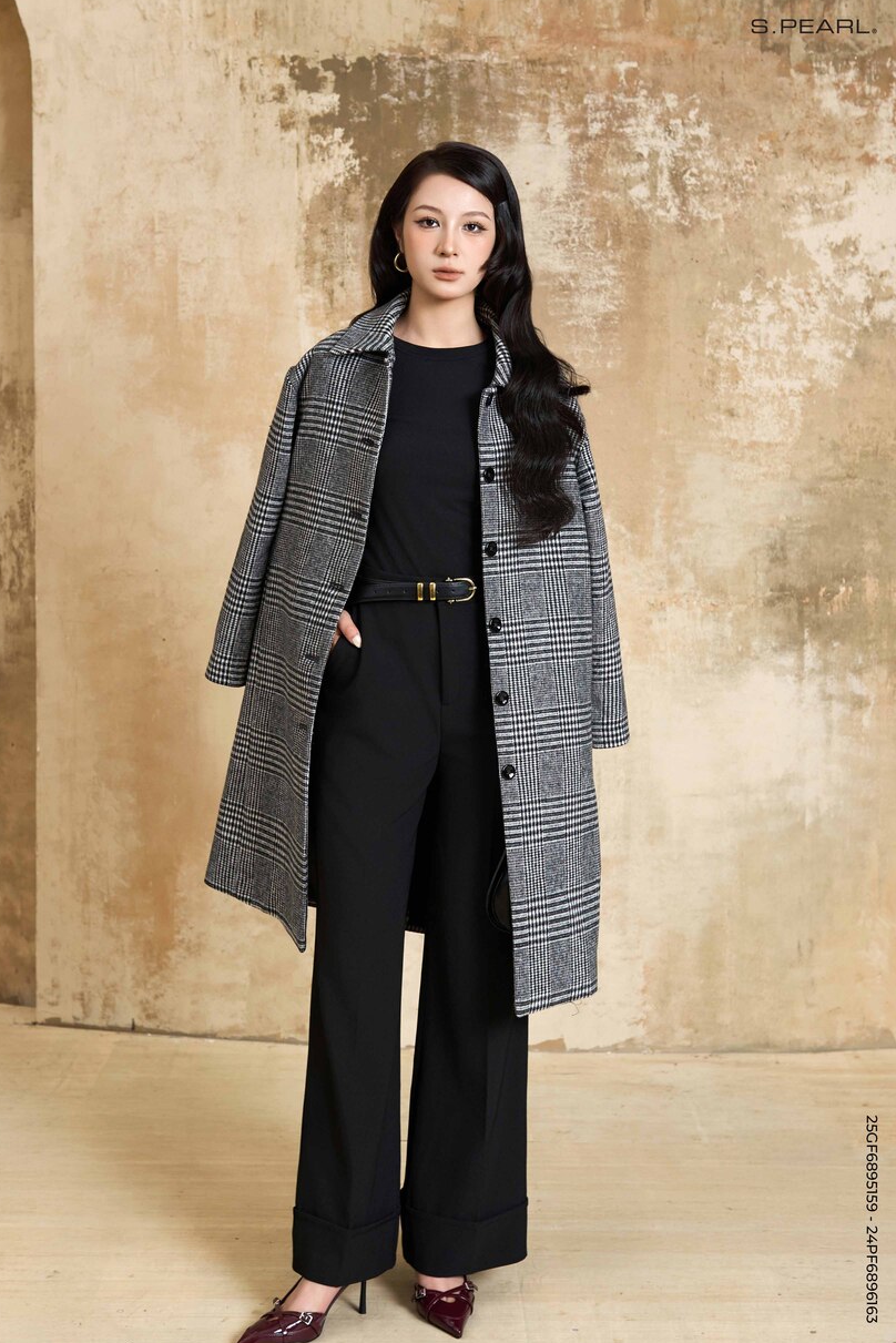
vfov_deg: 41.1
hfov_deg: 28.1
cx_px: 435
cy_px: 671
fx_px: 1791
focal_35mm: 48
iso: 200
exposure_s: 1/160
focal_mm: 30
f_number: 4
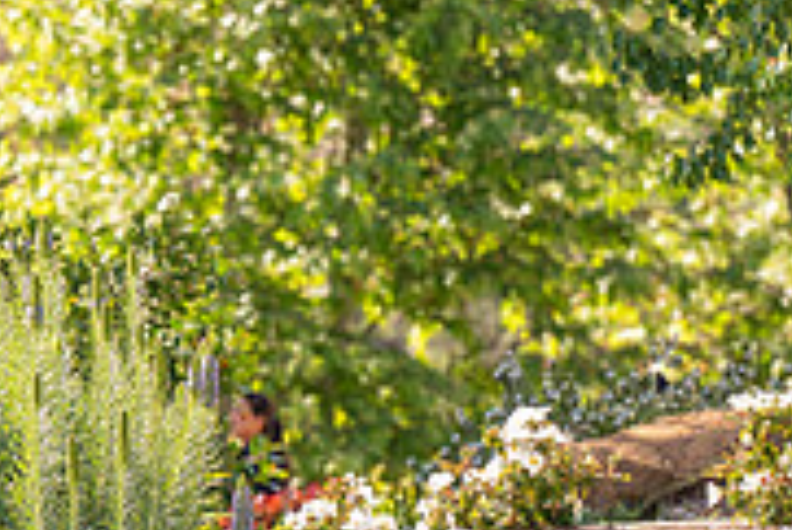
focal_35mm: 497
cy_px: 655
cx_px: -13
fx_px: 10942
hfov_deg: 4.1
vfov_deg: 2.8
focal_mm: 155
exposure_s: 1/800
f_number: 4.5
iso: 200
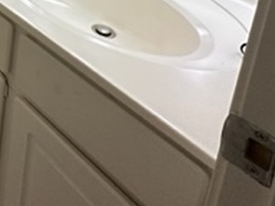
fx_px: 373
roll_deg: +0.2
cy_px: -137
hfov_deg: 28.5
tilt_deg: -14.0
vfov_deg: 22.4
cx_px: -124
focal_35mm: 47
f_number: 2.2
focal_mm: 2.22
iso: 250
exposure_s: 1/120
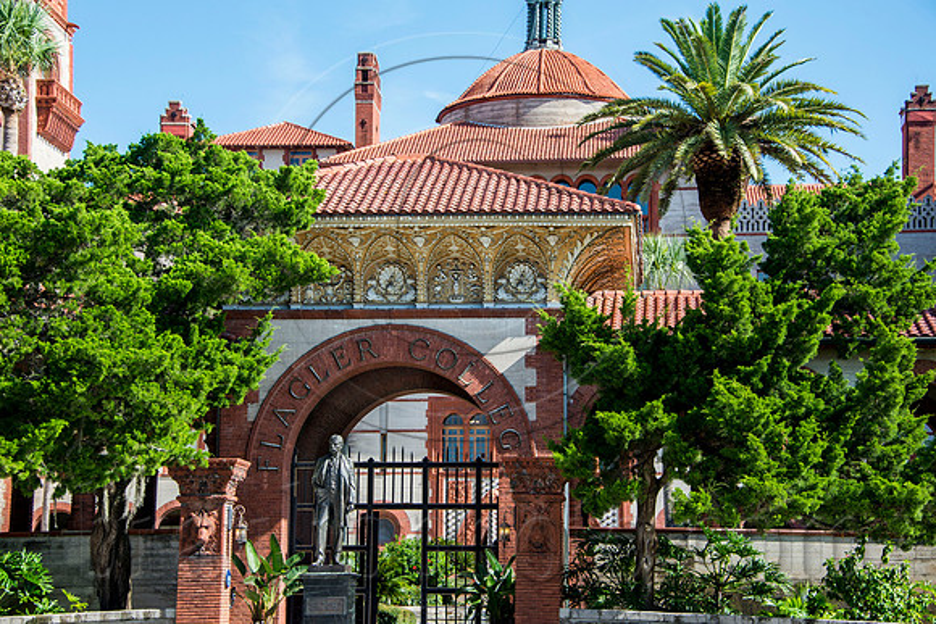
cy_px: 312
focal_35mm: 79
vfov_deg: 17.3
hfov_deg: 25.7
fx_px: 2050
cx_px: 468
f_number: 8
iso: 200
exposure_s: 1/250
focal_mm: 78
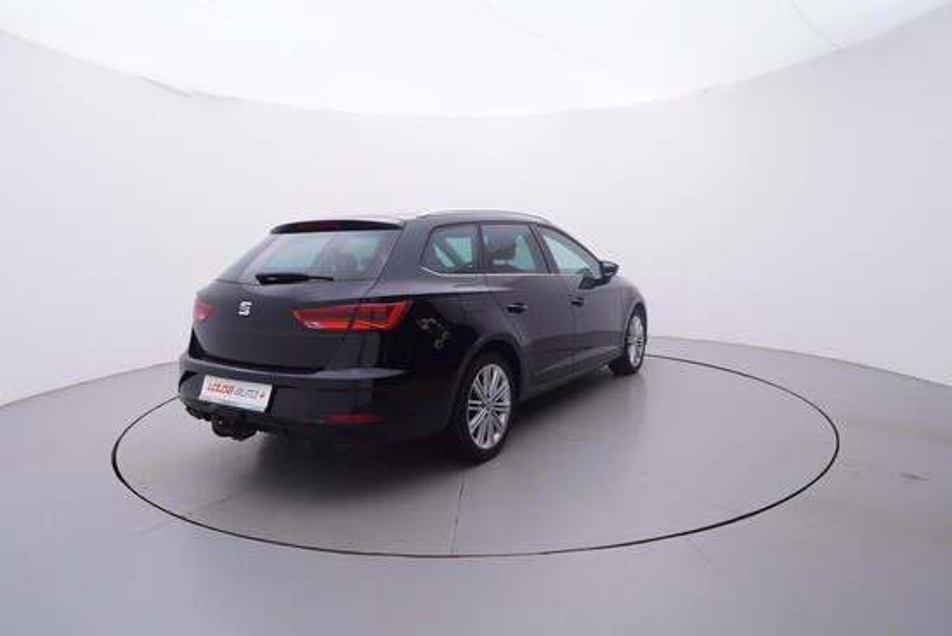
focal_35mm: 22
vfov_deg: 56.2
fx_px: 595
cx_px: 476
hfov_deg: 77.3
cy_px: 318
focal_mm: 15
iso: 200
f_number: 5
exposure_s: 1/80
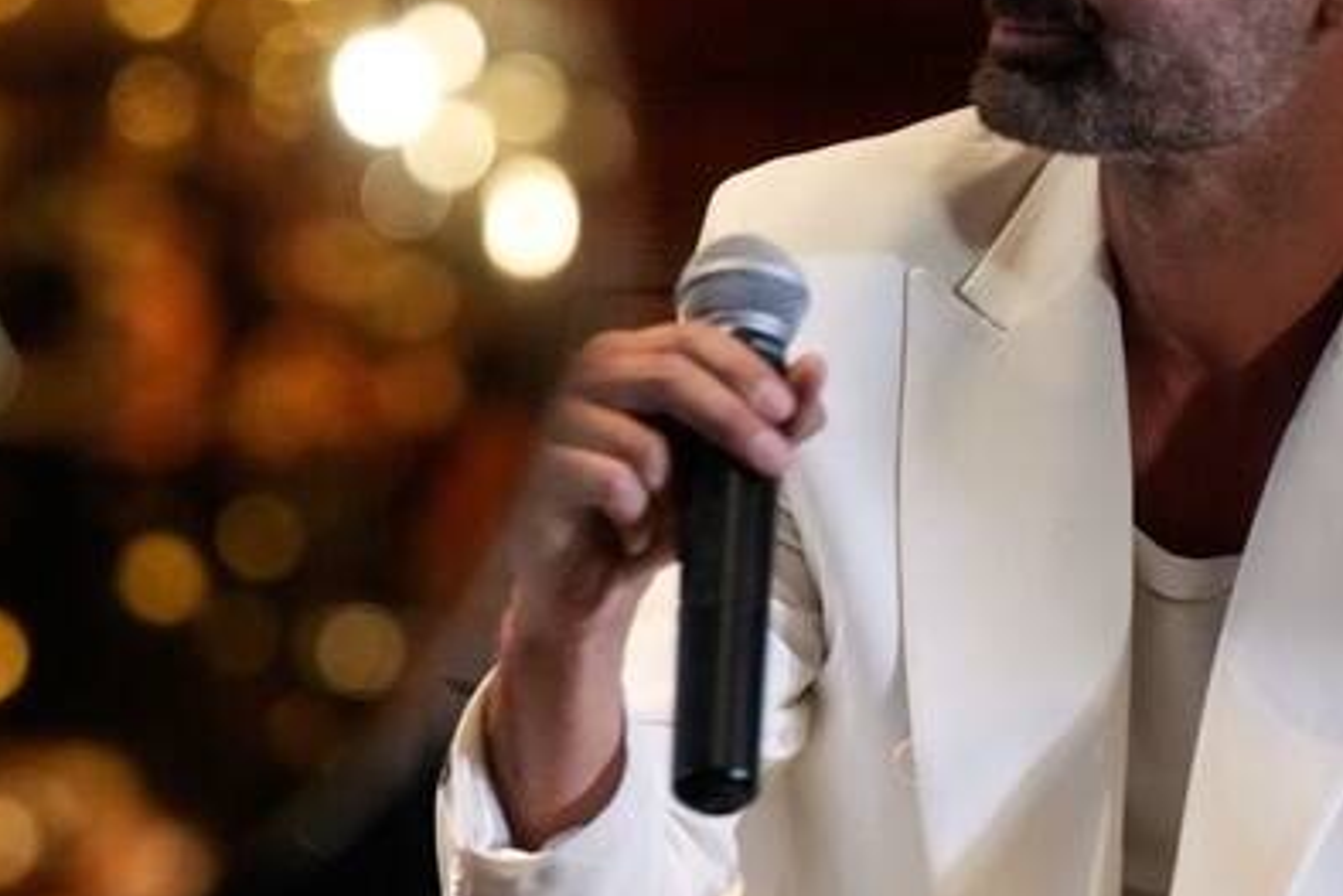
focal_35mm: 201
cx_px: 65
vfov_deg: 6.8
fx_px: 7501
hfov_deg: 10.2
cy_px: 818
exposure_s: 1/160
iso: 4000
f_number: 3.2
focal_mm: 66
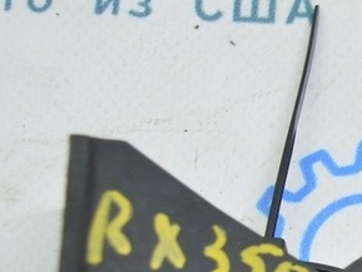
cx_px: 382
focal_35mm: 128
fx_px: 1336
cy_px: 284
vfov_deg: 11.5
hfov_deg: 15.1
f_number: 4
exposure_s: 1/40
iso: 400
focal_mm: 25
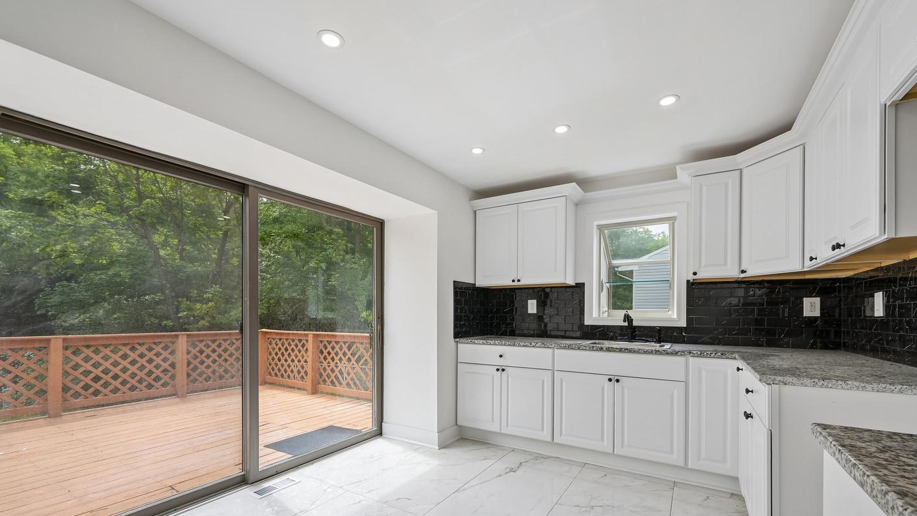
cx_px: 468
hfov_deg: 103.0
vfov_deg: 69.8
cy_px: 310
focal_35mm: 15
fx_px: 365
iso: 400
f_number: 11
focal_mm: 14
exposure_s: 1/125
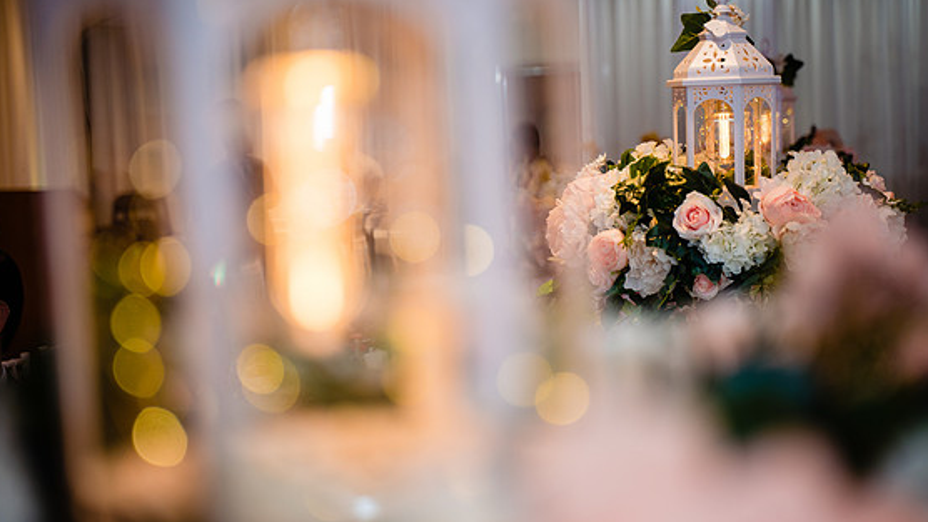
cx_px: 459
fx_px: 2018
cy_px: 261
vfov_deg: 14.7
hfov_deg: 25.9
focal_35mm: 82
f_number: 2.8
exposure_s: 1/160
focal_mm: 75
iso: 400
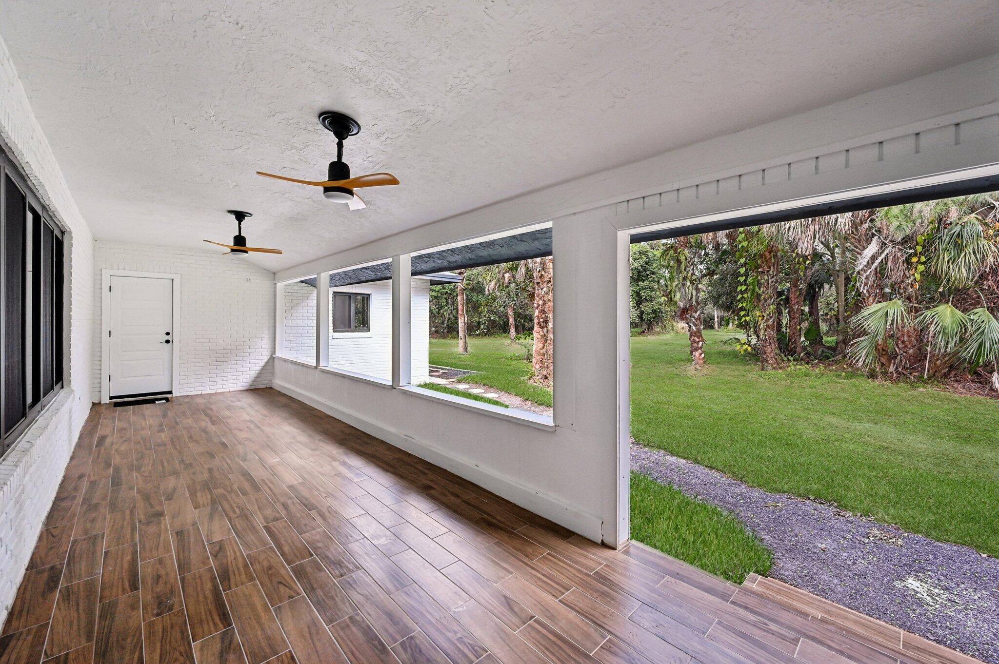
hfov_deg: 104.3
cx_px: 500
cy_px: 332
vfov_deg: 81.1
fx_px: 388
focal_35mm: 14
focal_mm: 14
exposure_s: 1/125
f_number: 8
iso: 800
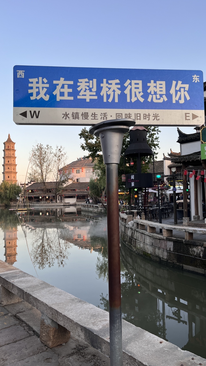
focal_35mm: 29
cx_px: 111
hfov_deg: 40.2
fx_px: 282
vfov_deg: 66.1
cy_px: 181
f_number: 1.6
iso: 50
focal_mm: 5.1
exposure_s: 1/337
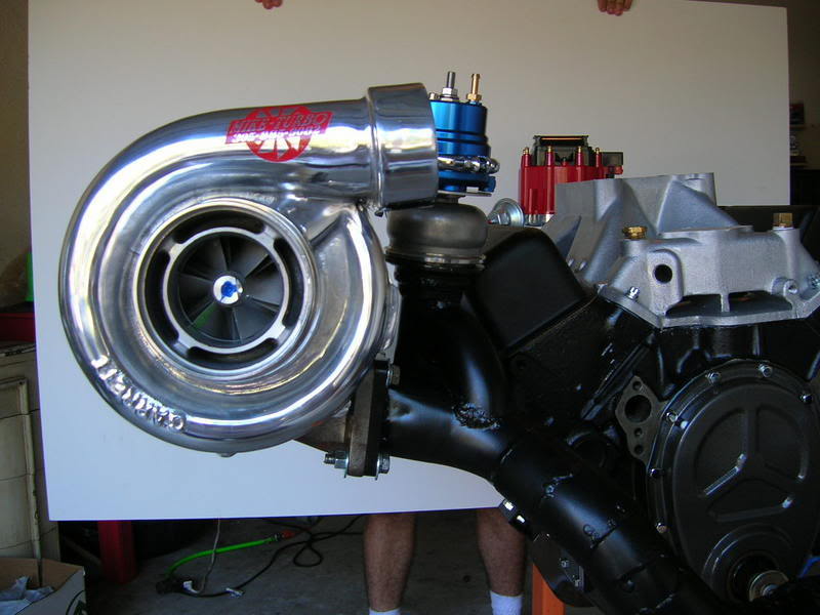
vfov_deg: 41.8
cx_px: 410
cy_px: 308
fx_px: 805
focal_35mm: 34
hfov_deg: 54.0
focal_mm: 5.7
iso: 50
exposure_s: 1/33.4
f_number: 2.9
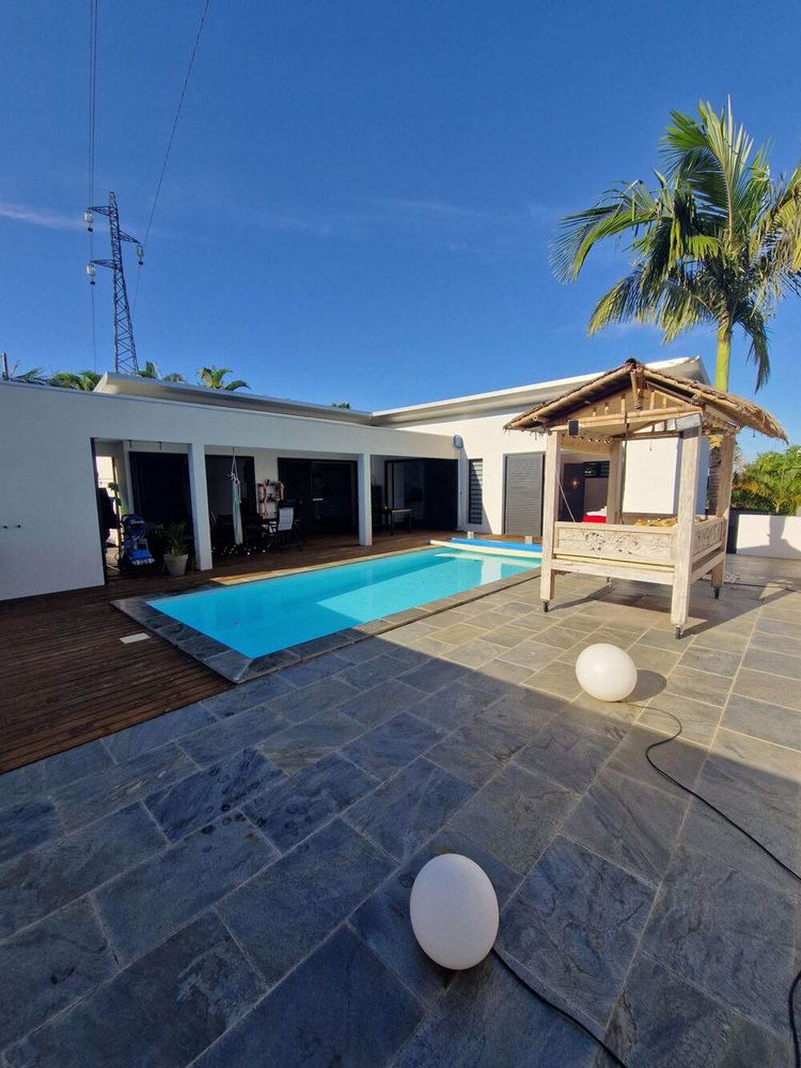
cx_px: 400
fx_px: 401
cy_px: 534
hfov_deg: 89.9
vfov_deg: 106.2
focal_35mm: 13
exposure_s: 1/2104
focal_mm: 2.2
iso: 50
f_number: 2.2
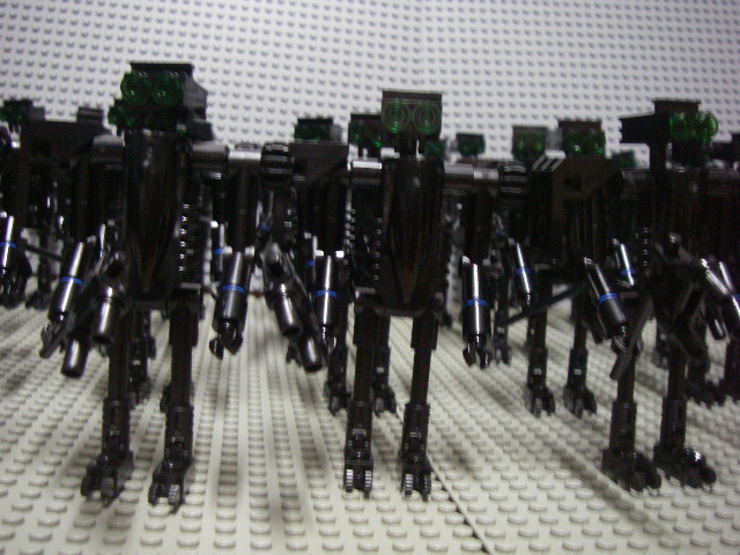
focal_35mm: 38
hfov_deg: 49.0
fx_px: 812
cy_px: 278
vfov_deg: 37.7
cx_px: 370
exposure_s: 1/4
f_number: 3.3
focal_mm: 6.3
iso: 320
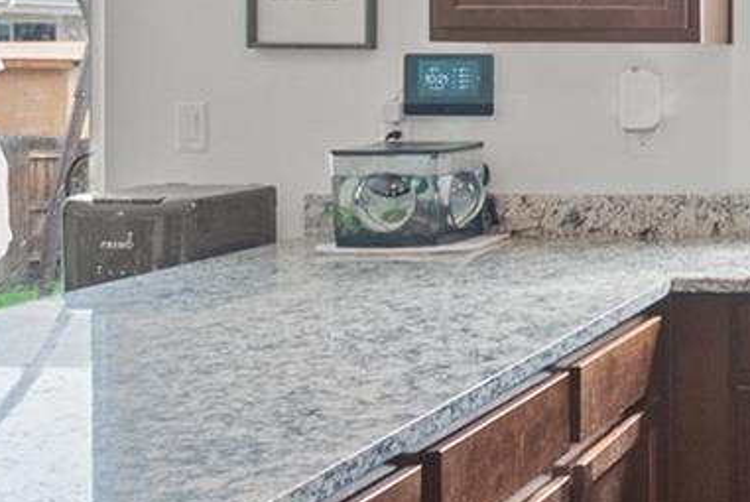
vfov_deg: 21.3
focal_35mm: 63
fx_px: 1314
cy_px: 87
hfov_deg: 26.3
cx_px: 1016
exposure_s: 1/13
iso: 200
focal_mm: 10
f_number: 3.5
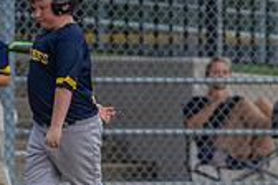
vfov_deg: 2.0
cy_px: 133
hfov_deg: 3.0
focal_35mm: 691
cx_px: 23
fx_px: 5336
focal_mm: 200
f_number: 2.8
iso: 1000
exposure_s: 1/1000
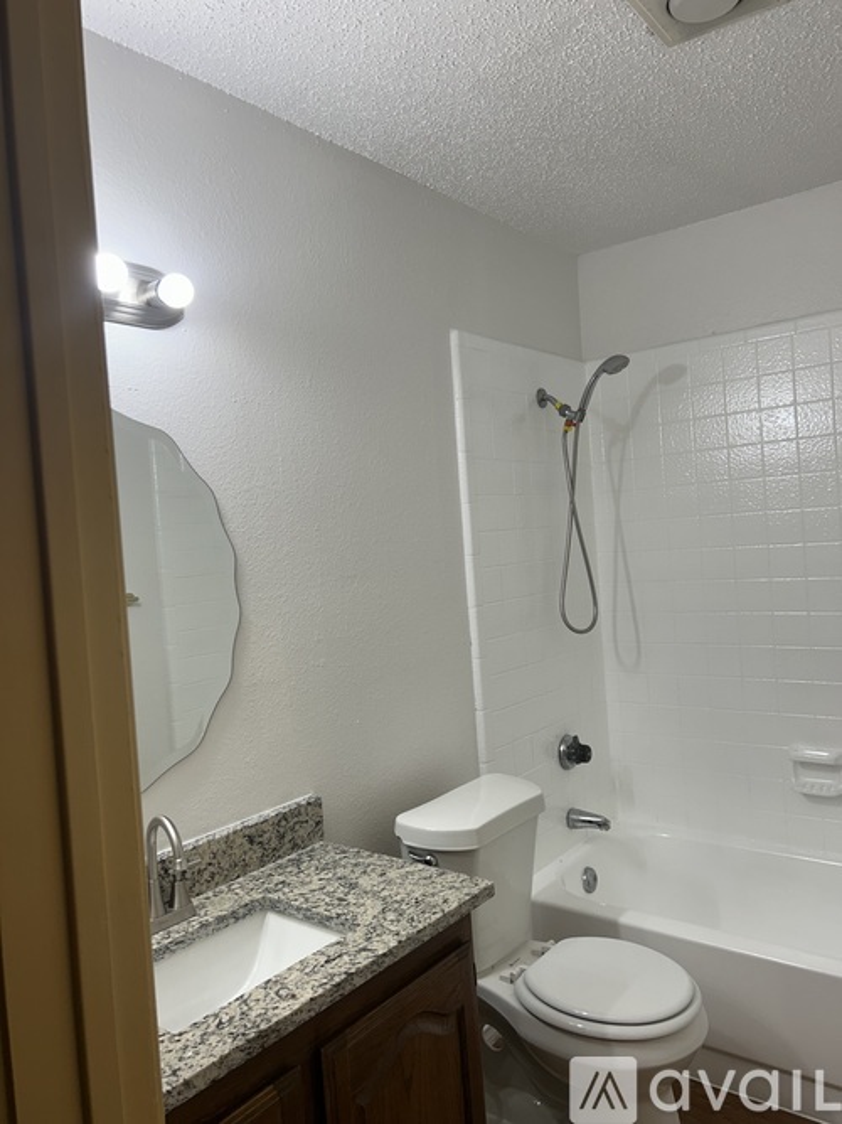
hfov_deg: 53.0
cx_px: 421
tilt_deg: +0.0
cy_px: 562
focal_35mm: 26
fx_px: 844
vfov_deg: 67.3
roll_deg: +4.0
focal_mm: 5.7
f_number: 1.5
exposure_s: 1/120
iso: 40
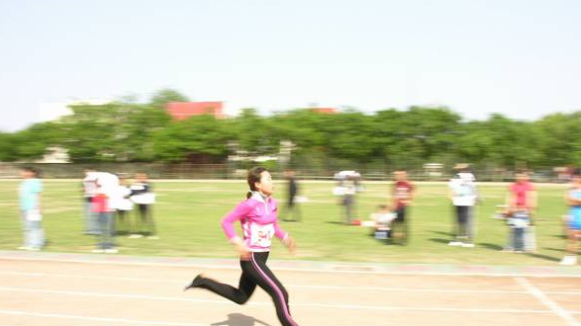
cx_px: 292
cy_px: 207
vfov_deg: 30.3
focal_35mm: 39
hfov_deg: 51.6
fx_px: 601
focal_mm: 8.9
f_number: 7.1
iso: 50
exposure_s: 1/60
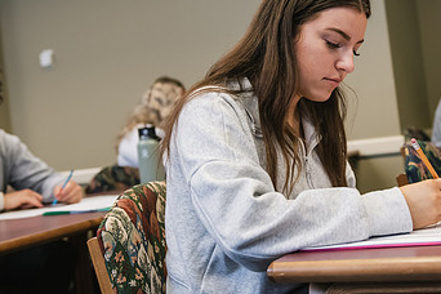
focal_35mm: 61
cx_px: 267
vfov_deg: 22.2
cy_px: 105
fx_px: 747
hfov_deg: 32.8
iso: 1250
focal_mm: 36
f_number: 3.2
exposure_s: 1/200
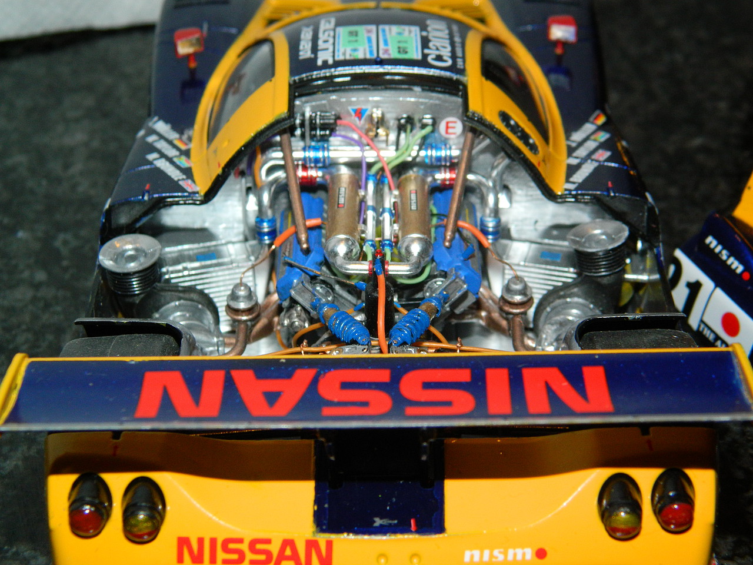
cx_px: 376
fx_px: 1523
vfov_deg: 21.0
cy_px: 282
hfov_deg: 27.8
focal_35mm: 70
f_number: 11.4
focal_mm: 12.6
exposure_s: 1/50
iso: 200
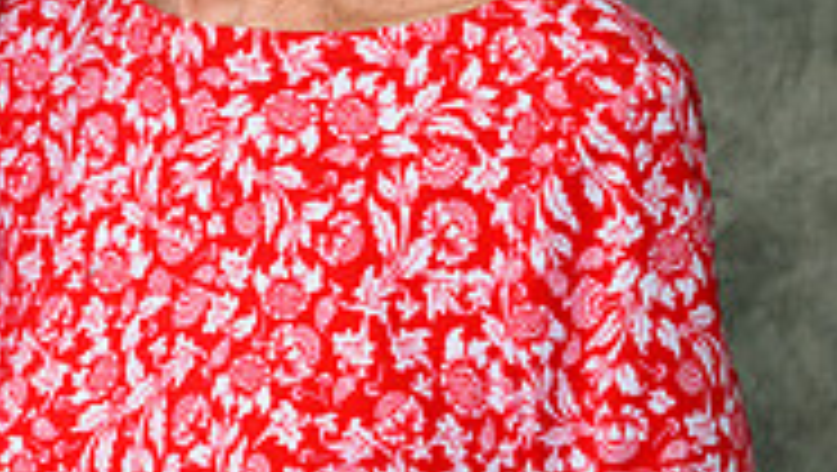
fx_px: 4065
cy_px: -267
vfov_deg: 6.6
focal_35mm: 183
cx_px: -9
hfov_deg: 11.6
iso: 400
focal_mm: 56
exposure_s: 1/125
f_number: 10
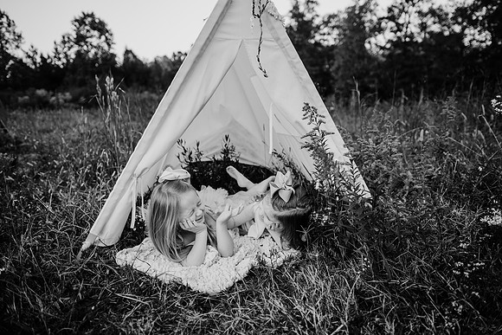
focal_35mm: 24
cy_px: 168
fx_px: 335
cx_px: 251
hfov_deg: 73.7
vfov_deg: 53.2
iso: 250
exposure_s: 1/400
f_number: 2.5
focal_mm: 24
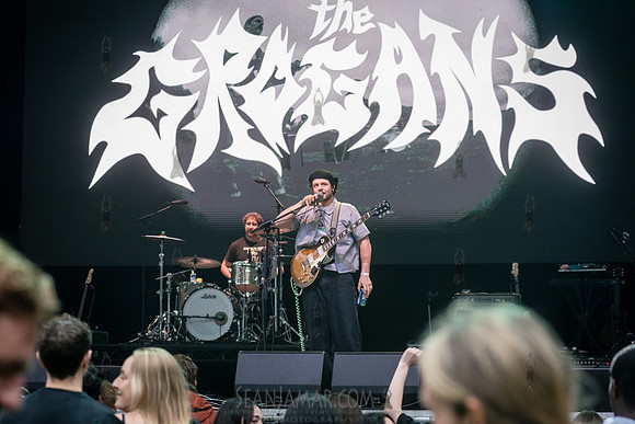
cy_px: 212
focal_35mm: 101
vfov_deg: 13.6
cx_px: 318
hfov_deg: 20.3
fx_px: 1776
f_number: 4.5
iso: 2000
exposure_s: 1/1000
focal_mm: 100
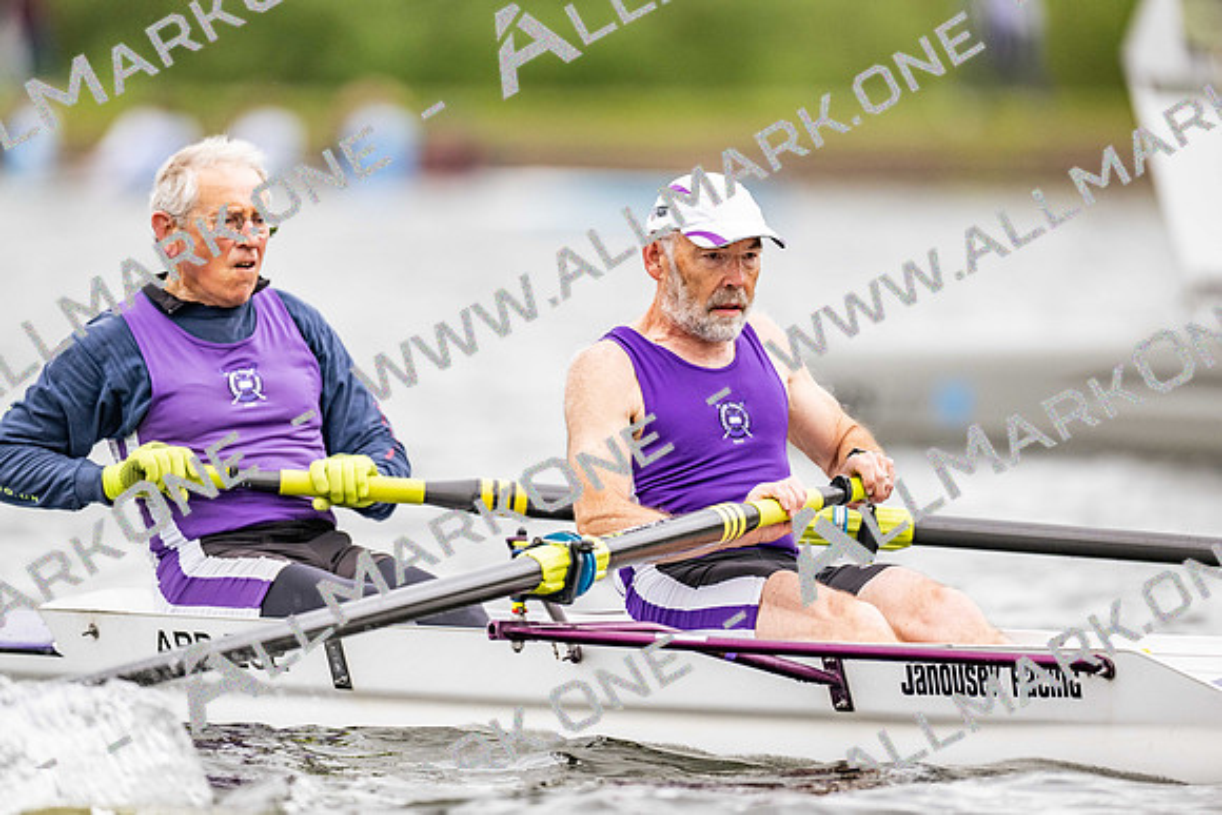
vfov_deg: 2.3
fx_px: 20370
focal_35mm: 600
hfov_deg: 3.4
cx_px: 611
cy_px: 408
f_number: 4
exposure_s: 1/2500
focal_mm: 600
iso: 900
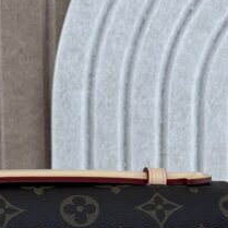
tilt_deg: -7.5
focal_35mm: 115
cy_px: 245
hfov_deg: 14.8
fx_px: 857
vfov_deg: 14.8
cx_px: -23
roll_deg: +1.1
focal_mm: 6.76
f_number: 1.78
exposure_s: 1/470
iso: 80
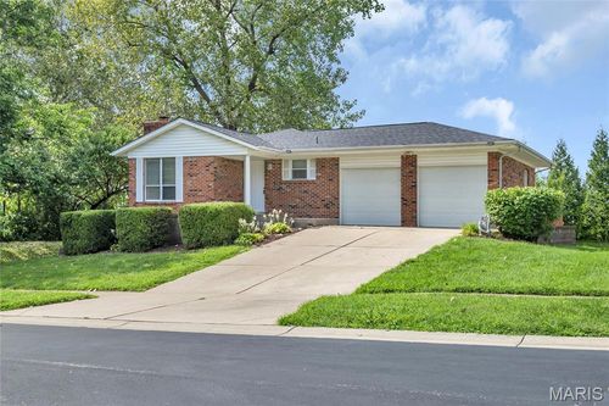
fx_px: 592
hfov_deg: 54.5
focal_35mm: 35
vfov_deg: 37.8
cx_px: 304
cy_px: 203
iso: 400
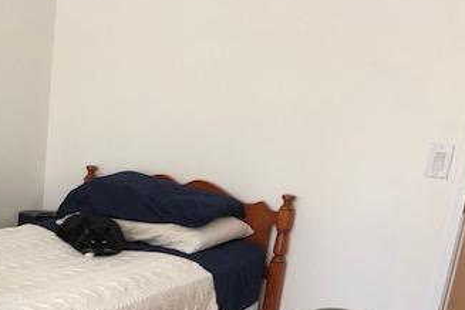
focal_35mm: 57
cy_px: 320
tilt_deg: -17.9
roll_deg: -4.3
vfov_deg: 22.7
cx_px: 47
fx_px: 736
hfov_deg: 33.2
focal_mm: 3.99
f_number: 1.8
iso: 40
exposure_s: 1/20
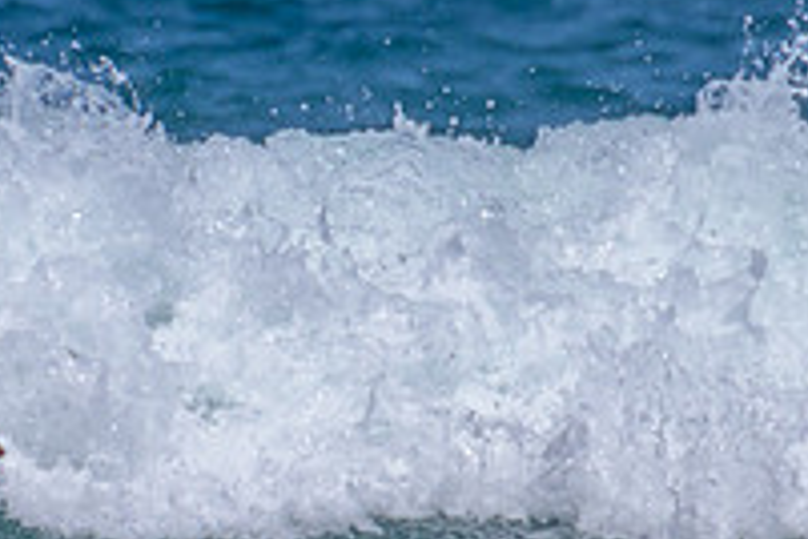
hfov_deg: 0.7
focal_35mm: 3123
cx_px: 115
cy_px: 312
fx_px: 70089
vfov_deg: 0.4
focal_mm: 800
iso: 560
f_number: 11
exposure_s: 1/2000
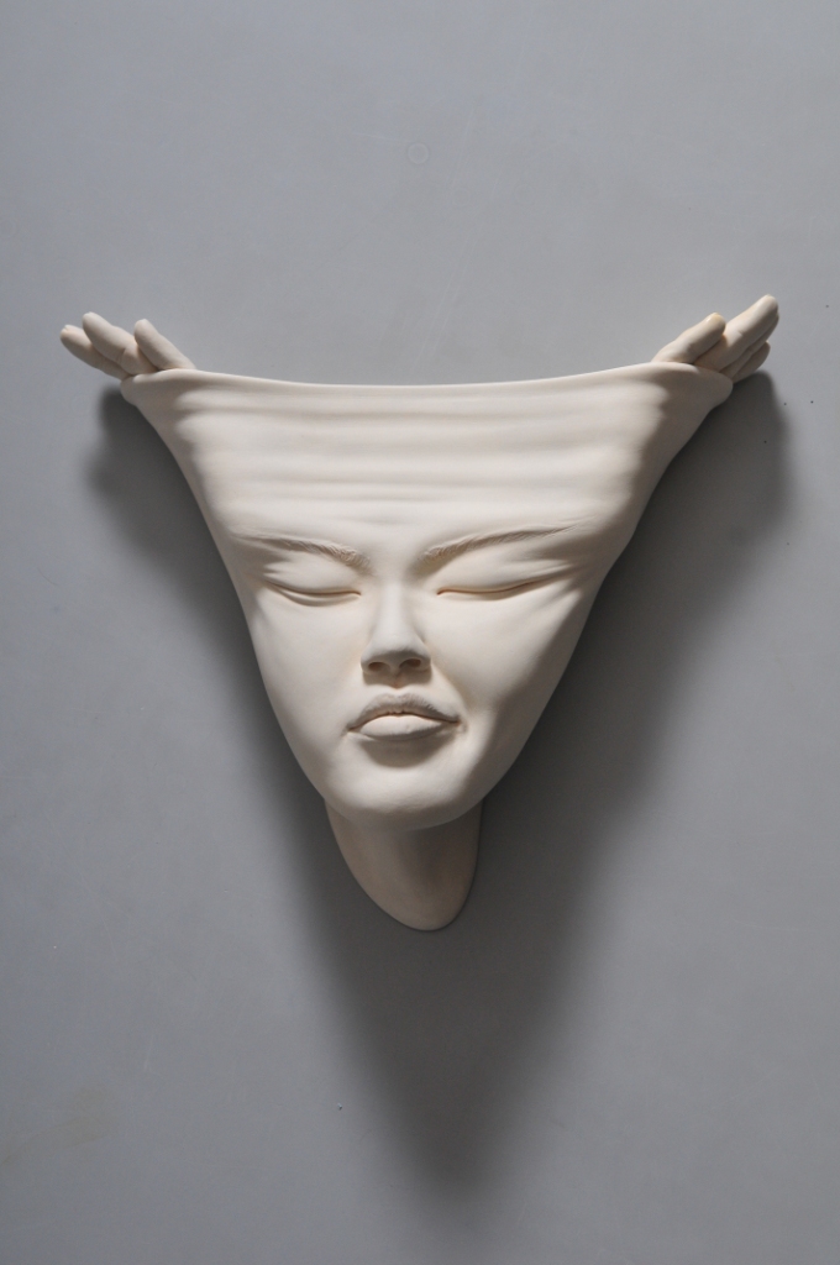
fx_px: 2106
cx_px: 420
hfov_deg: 22.6
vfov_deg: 33.4
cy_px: 632
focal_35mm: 60
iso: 400
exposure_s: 1/200
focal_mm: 40
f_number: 7.1
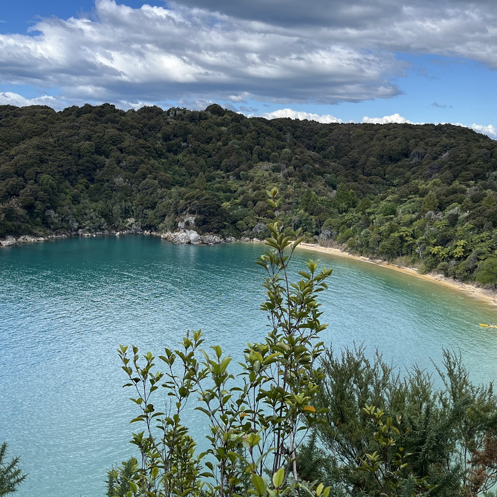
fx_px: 698
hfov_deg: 39.1
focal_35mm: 43
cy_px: 256
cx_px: 212
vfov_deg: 39.2
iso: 50
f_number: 1.6
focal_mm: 5.1
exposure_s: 1/2755
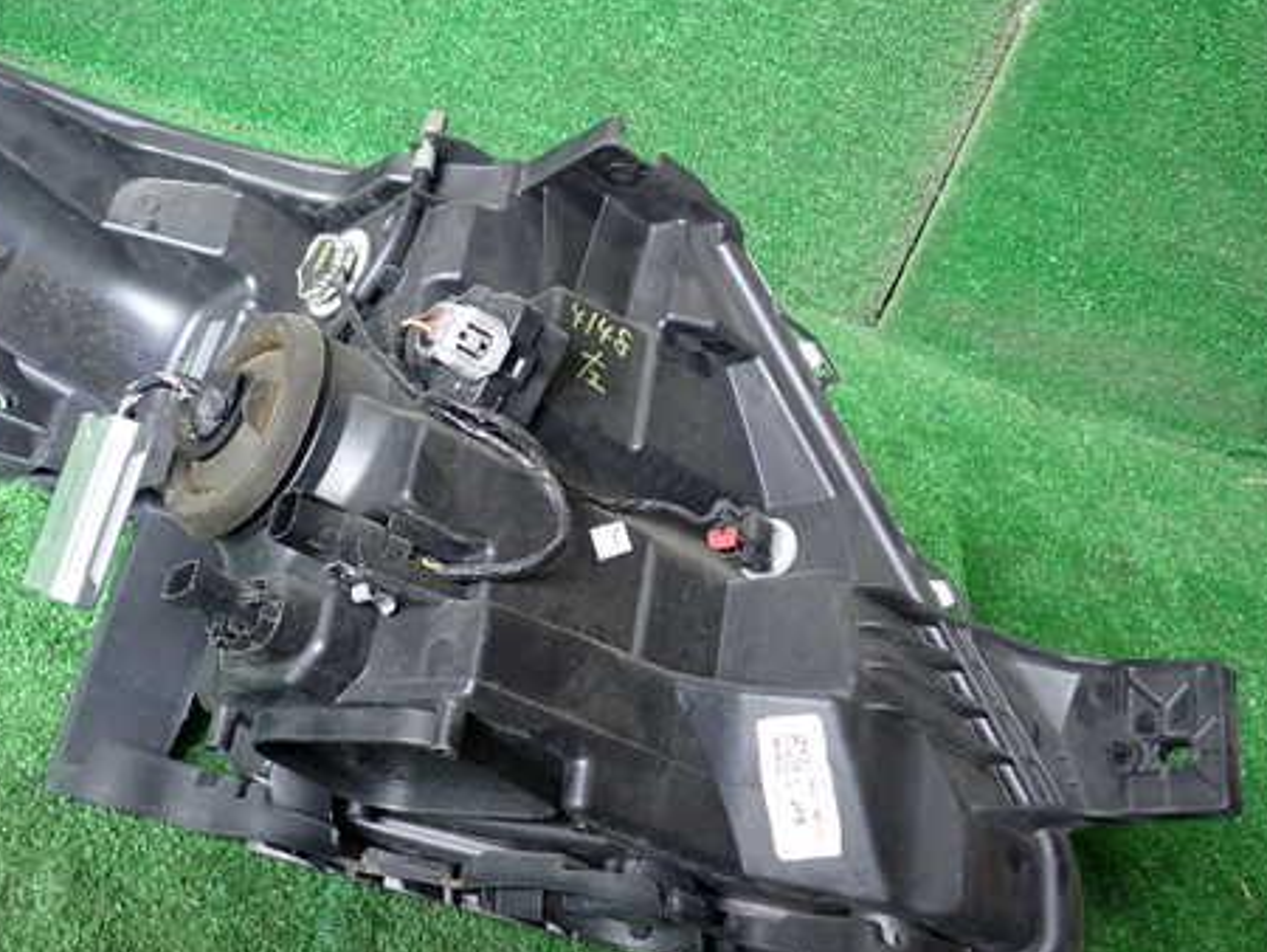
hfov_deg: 46.2
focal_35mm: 40
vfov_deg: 36.0
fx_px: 1465
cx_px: 442
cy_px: 425
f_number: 2.3
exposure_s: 1/100
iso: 200
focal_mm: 5.4
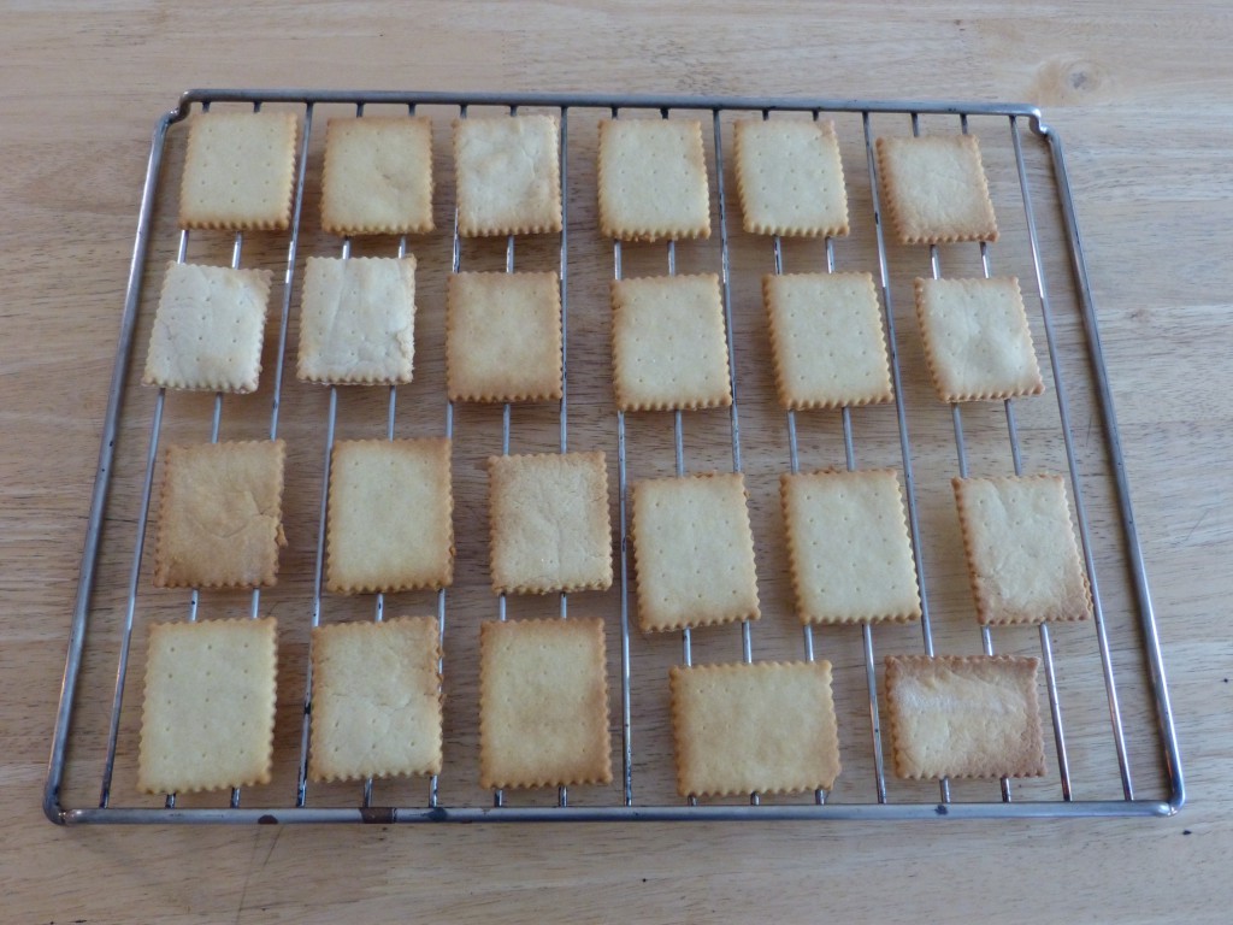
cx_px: 616
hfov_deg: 60.0
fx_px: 1069
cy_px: 462
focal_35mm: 30
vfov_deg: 46.8
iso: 400
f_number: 2.9
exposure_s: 1/20
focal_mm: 5
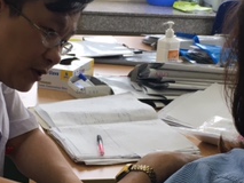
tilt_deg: -17.7
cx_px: 94
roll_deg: -4.7
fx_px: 614
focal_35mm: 87
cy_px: 126
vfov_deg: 16.9
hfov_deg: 22.4
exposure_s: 1/33
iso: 32
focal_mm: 4.15
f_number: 2.2
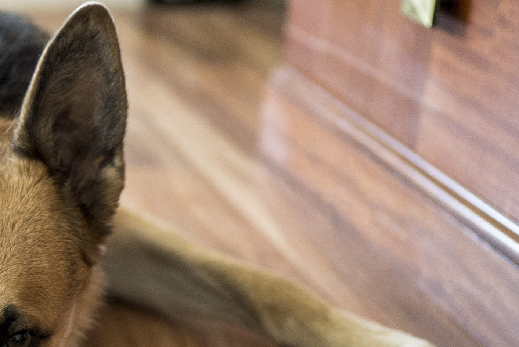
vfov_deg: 12.9
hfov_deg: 17.5
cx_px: -251
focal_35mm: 105
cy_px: 325
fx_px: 1515
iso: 1250
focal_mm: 35
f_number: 1.6
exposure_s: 1/80
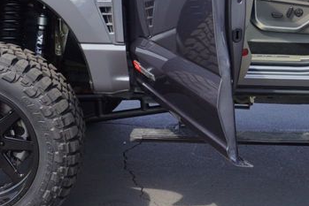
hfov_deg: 21.9
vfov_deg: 14.6
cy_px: 10
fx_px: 794
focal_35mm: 92
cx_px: 226
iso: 100
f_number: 7.1
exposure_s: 1/100
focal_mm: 21
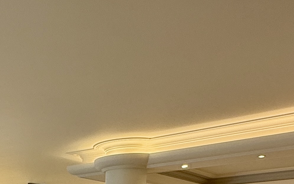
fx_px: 481
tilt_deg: -9.3
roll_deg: +0.6
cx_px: -14
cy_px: 332
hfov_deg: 31.0
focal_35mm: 60
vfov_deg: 17.5
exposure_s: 1/99
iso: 100
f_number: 2.2
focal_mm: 2.22
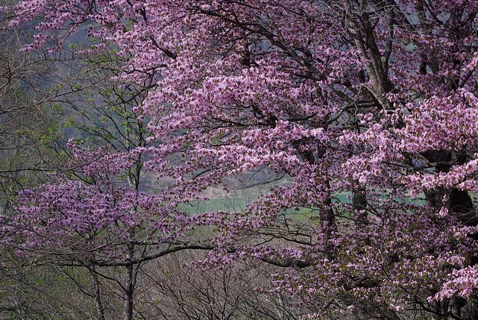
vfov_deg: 10.4
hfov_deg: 15.5
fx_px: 1752
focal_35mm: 132
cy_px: 254
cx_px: 345
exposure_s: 1/640
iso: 200
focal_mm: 55
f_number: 5.6
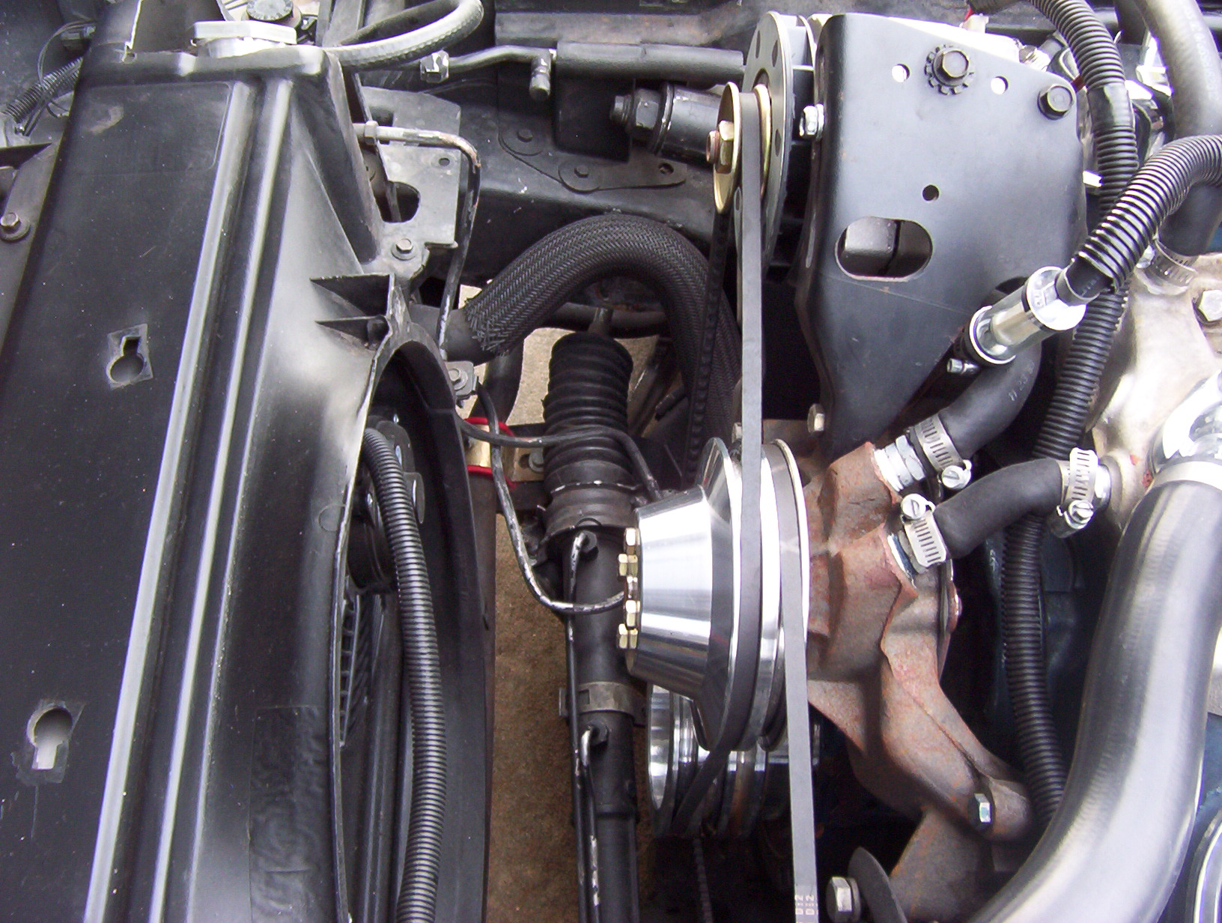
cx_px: 611
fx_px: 1274
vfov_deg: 39.8
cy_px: 462
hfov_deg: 51.2
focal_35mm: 36
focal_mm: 5.54
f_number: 2.76
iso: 100
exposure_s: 1/54.7
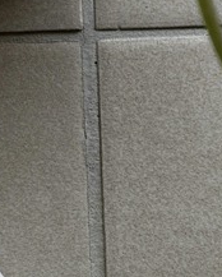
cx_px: 87
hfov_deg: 6.0
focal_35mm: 259
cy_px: 179
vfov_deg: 7.5
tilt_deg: -79.7
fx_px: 2124
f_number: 1.78
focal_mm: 6.76
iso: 64
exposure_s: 1/407
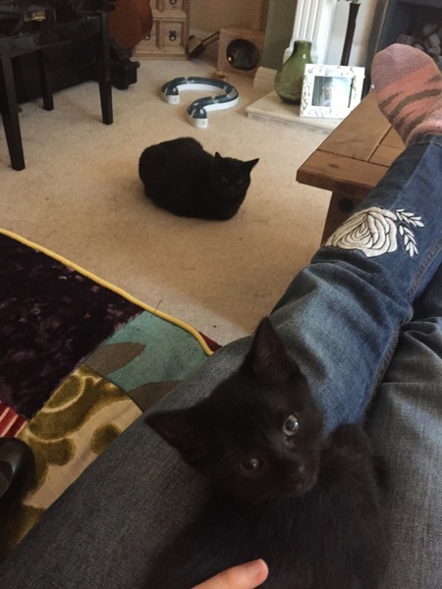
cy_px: 294
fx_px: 494
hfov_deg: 48.2
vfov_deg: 61.7
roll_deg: -4.0
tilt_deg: -37.6
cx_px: 221
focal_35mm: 29
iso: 400
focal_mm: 4.15
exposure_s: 1/17
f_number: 2.2
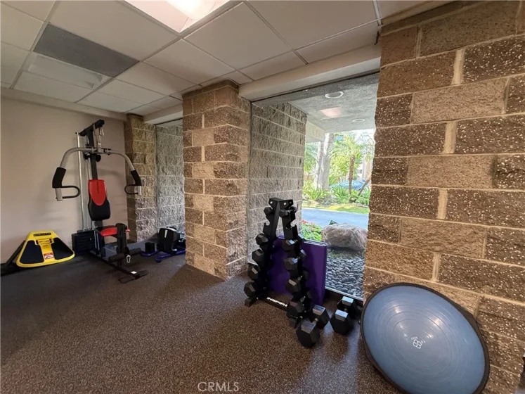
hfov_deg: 102.1
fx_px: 212
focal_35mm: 14
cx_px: 262
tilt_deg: -5.9
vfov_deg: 85.7
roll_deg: -1.4
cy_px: 197
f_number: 2.2
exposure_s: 1/99
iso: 400
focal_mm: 2.22
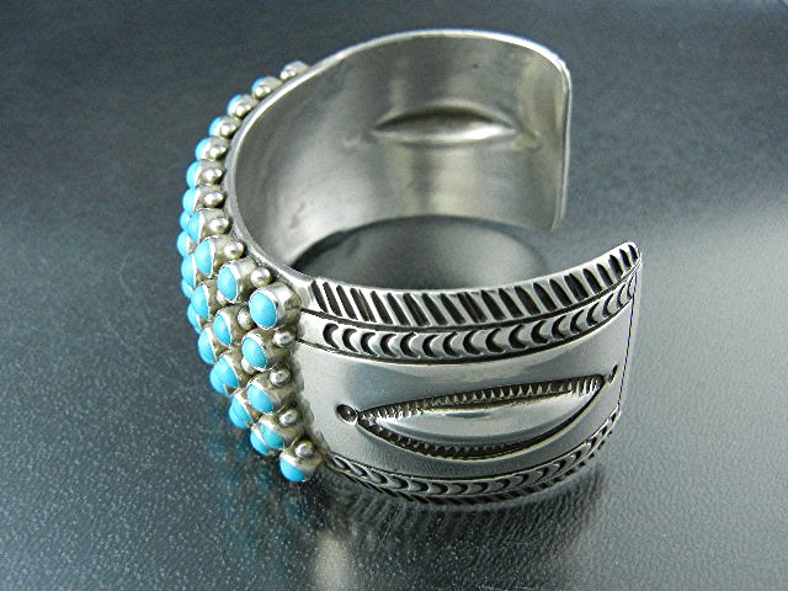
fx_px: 1024
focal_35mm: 45
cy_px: 296
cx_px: 394
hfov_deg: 42.1
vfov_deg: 32.2
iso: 400
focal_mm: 8.1
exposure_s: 1/18
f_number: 3.8
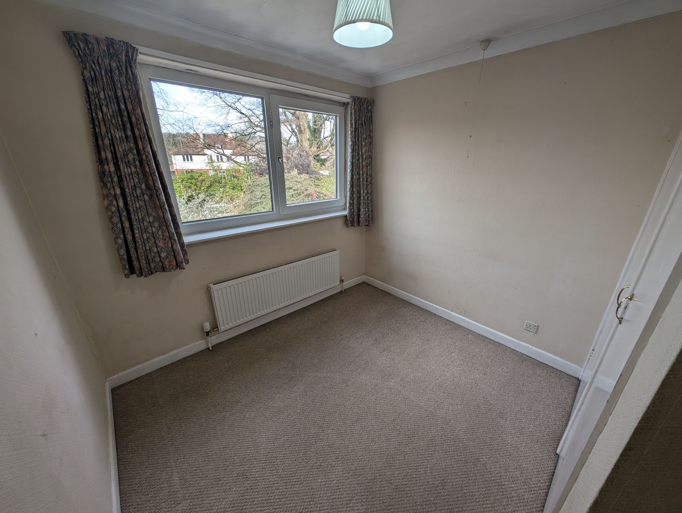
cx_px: 341
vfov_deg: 94.6
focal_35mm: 12
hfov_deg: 110.5
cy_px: 256
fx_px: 237
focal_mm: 2.23
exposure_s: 1/265
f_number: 1.95
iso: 47
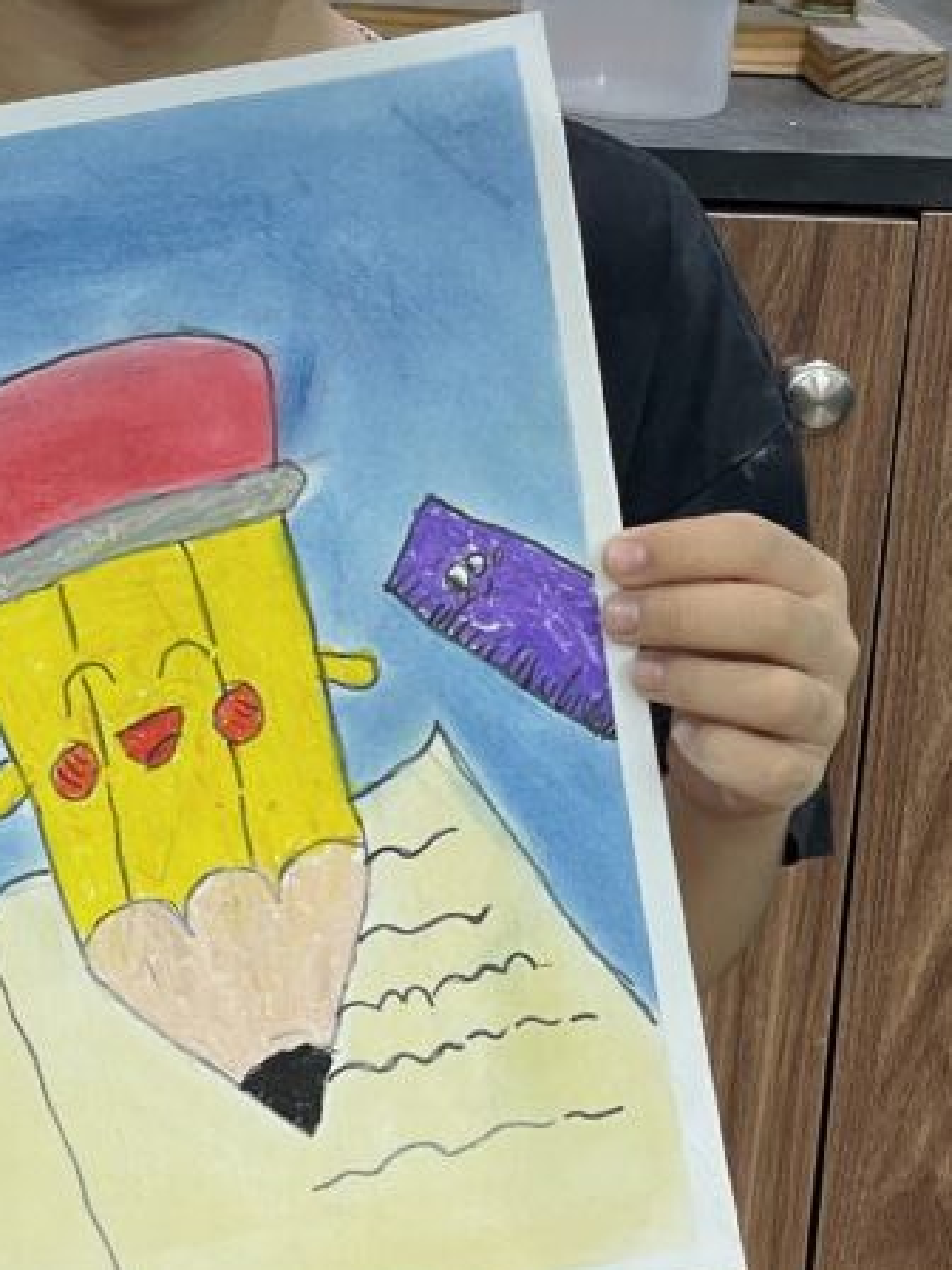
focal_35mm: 116
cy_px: 369
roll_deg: -3.2
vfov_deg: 16.9
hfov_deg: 12.7
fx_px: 4254
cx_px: 99
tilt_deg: -13.9
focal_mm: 6
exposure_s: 1/100
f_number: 2
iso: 125
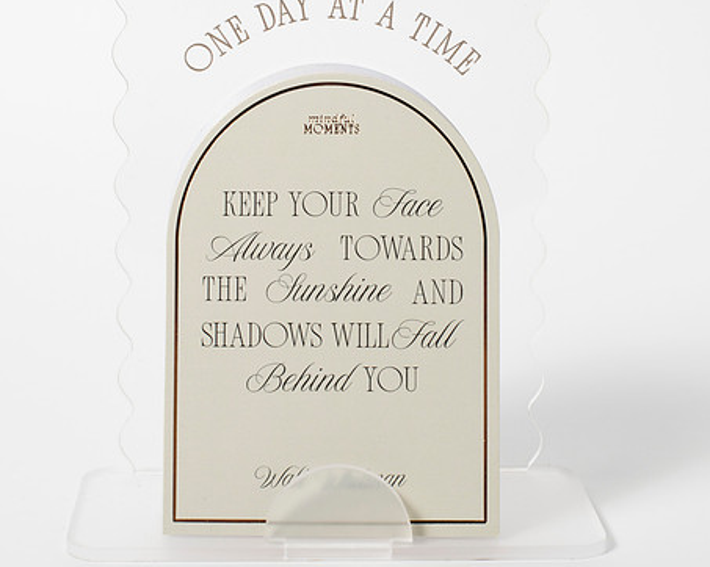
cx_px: 339
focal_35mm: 85
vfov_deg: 18.0
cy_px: 219
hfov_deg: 22.5
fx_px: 1785
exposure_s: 1/200
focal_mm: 50
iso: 200
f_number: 7.1
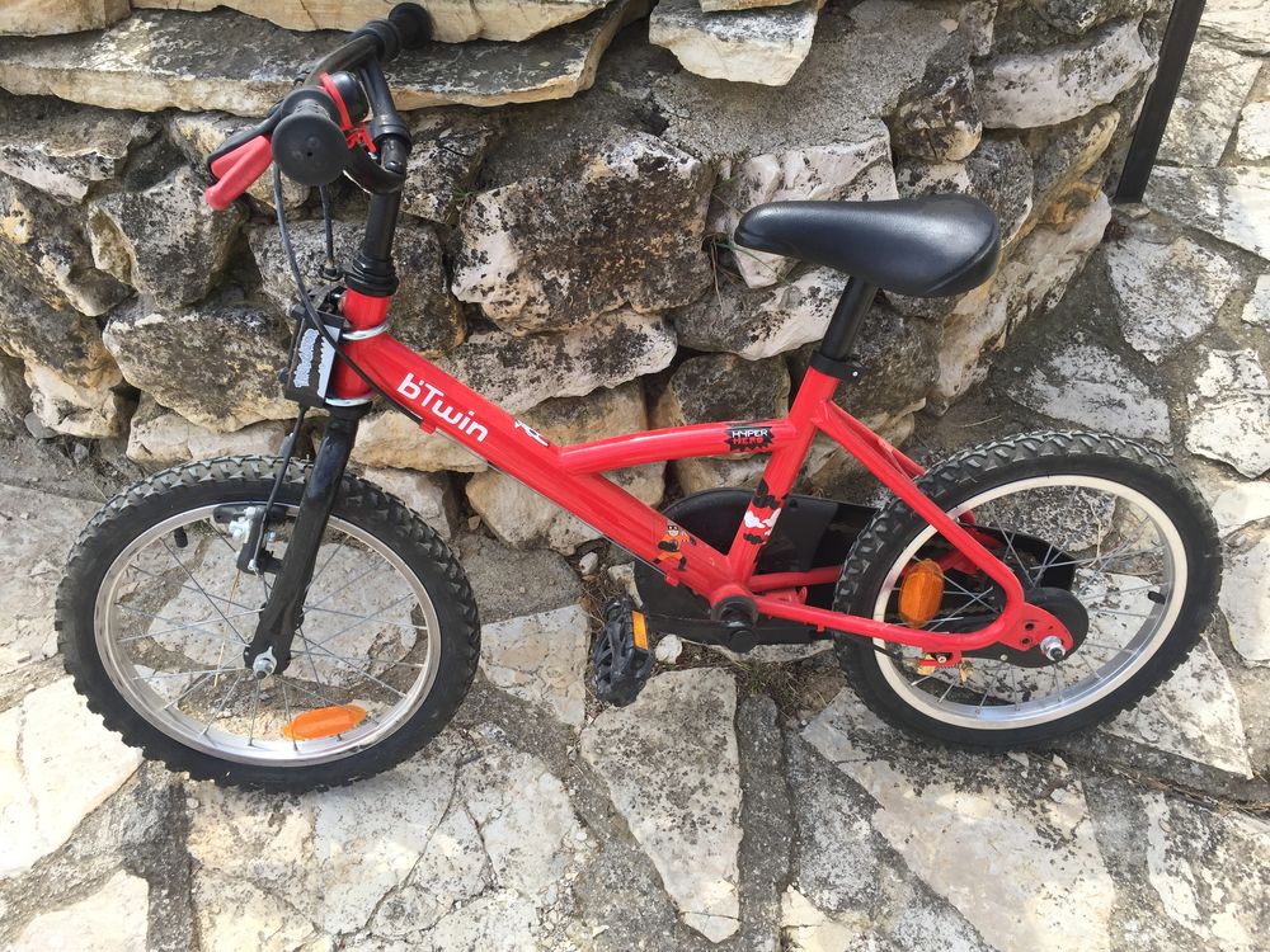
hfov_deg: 61.7
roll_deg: +3.5
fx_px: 1064
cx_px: 635
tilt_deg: -44.9
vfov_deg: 48.2
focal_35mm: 29
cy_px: 476
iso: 32
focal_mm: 4.15
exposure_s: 1/514
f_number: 2.2
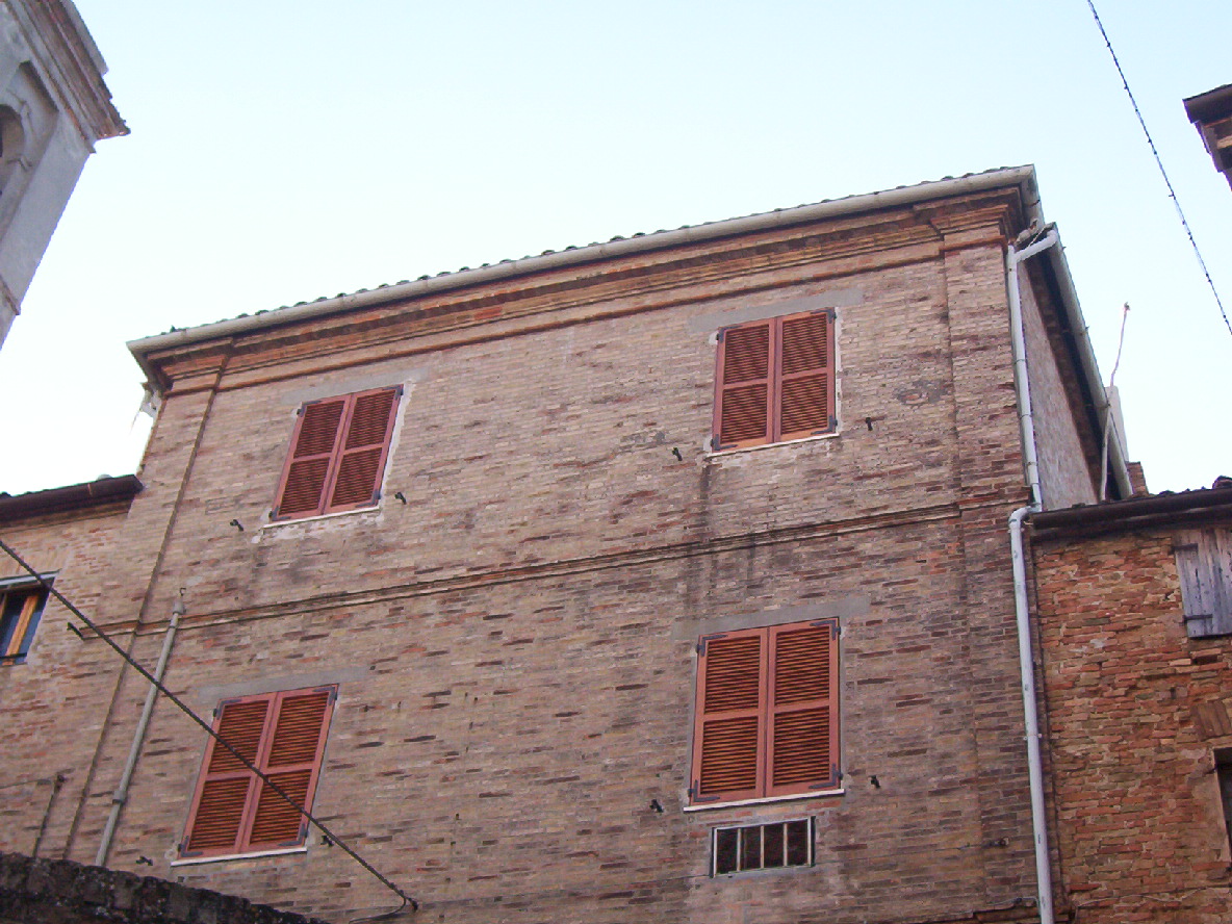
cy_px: 462
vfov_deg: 28.6
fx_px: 1815
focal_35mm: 51
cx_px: 616
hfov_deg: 37.5
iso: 100
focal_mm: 7.88
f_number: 3.16
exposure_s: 1/478
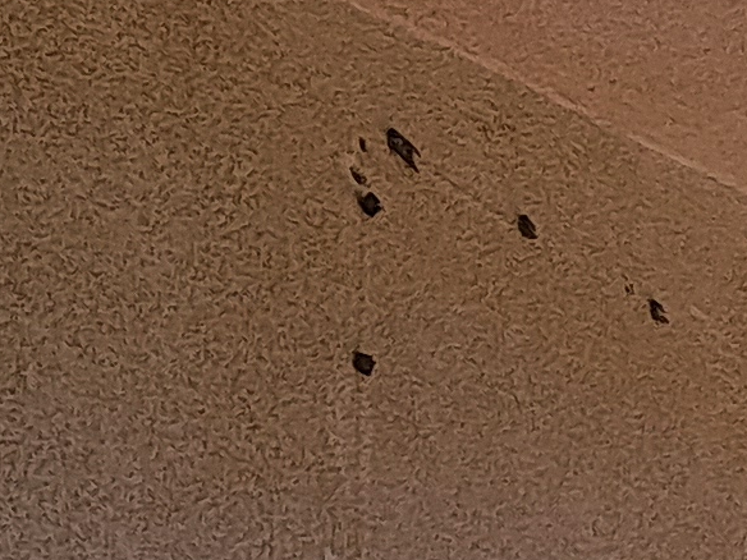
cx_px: 2206
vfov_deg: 6.6
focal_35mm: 190
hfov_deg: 8.7
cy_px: 2057
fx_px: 4100
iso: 50
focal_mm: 5.23
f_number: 1.8
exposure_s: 1/1302
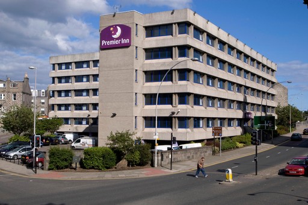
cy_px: 102
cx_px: 154
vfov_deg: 28.9
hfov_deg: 42.4
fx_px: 397
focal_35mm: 46
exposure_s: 1/125
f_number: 14
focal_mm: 31
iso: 200
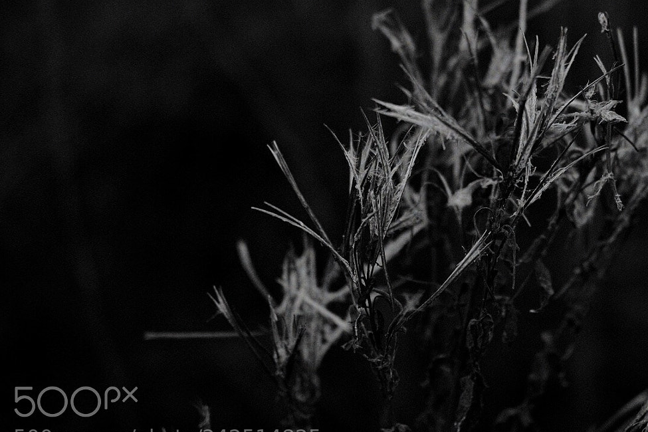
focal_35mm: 87
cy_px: 135
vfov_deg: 15.7
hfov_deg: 23.1
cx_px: 504
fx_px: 1566
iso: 800
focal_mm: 35
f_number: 2
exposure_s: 1/150
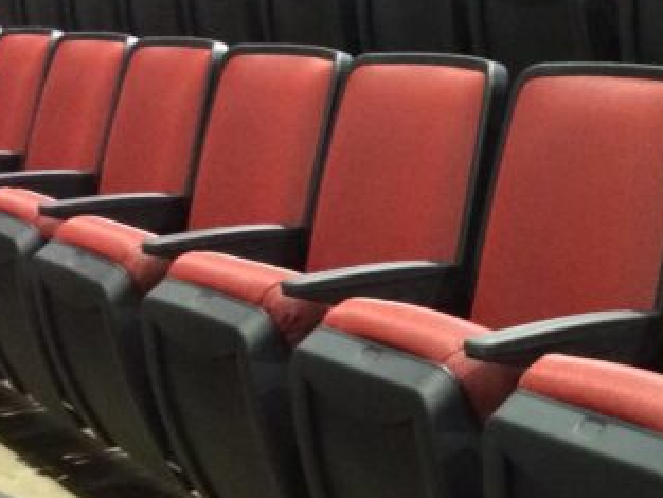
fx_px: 1878
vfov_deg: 15.1
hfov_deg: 18.8
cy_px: 212
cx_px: 822
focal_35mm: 98
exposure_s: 1/15
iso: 400
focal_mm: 4.12
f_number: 2.2
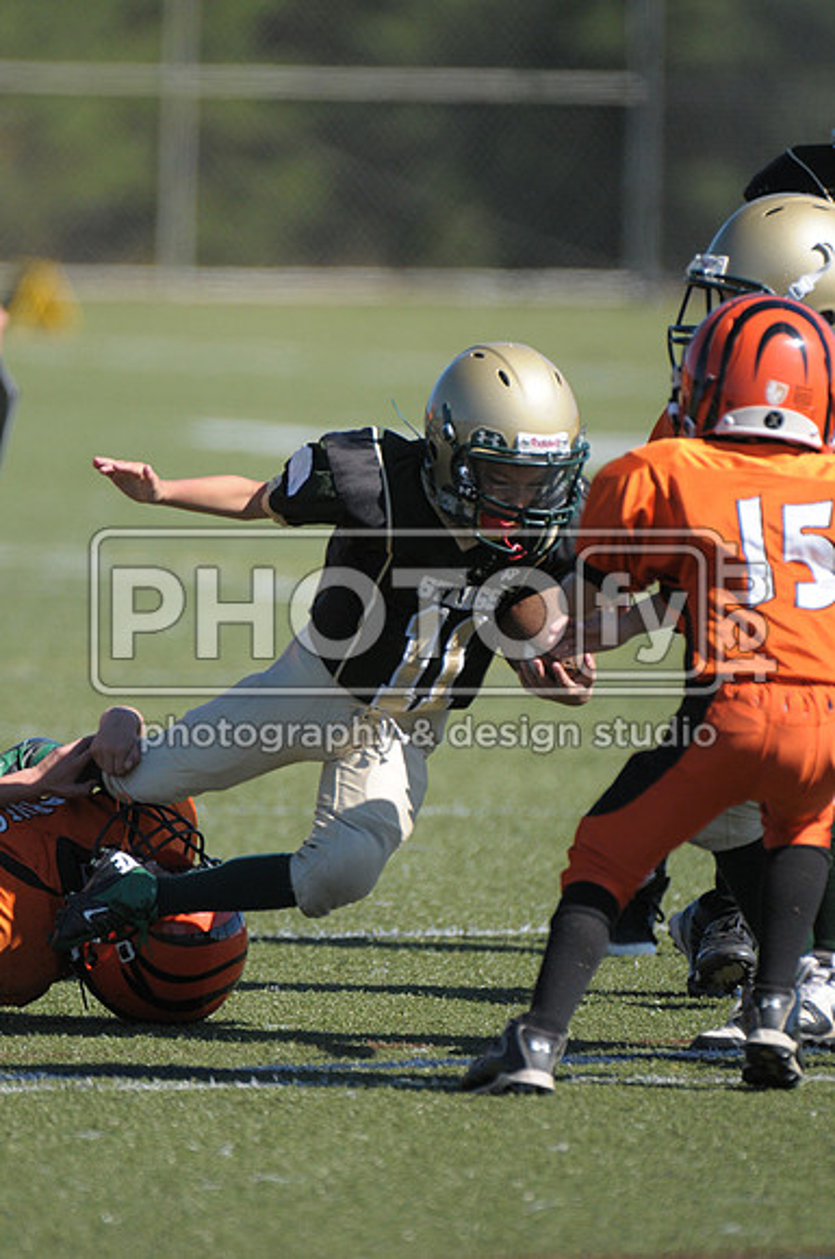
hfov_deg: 2.3
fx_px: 20936
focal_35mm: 600
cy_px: 630
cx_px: 418
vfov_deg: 3.4
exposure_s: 1/3200
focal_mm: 400
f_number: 4
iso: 640
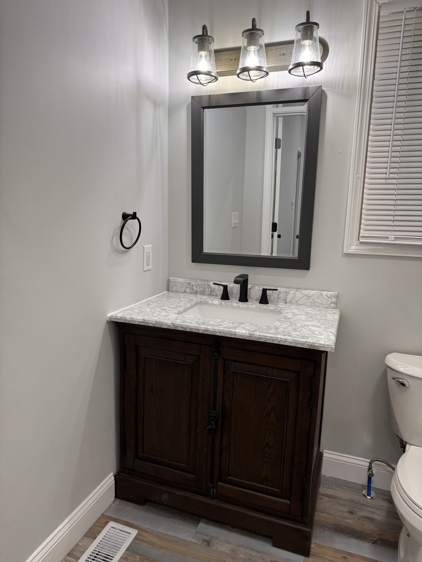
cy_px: 281
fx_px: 390
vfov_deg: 71.6
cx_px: 211
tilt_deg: -10.9
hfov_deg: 56.8
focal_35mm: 24
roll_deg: -2.5
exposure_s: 1/120
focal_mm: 6.86
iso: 100
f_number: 1.78
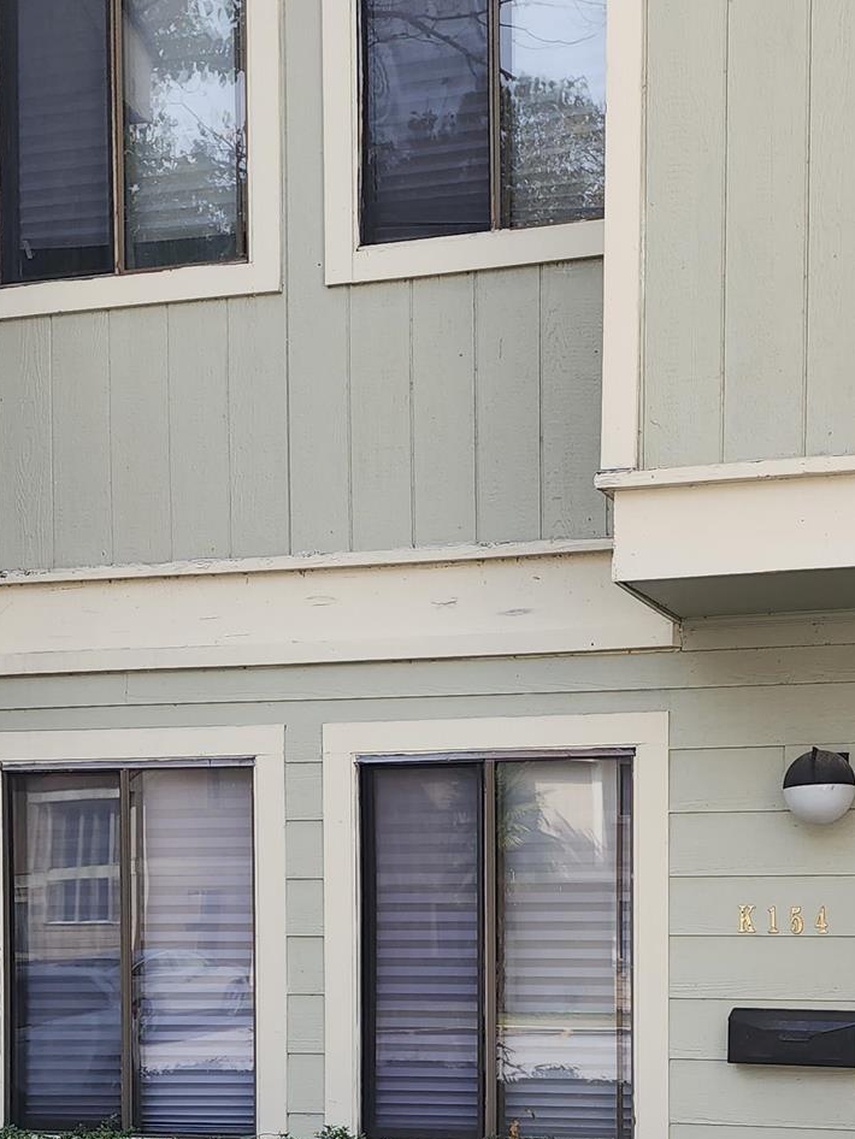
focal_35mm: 56
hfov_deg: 25.9
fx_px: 1843
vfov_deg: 33.0
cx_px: 583
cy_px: 973
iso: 12
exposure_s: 1/345
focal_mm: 6.4
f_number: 1.8
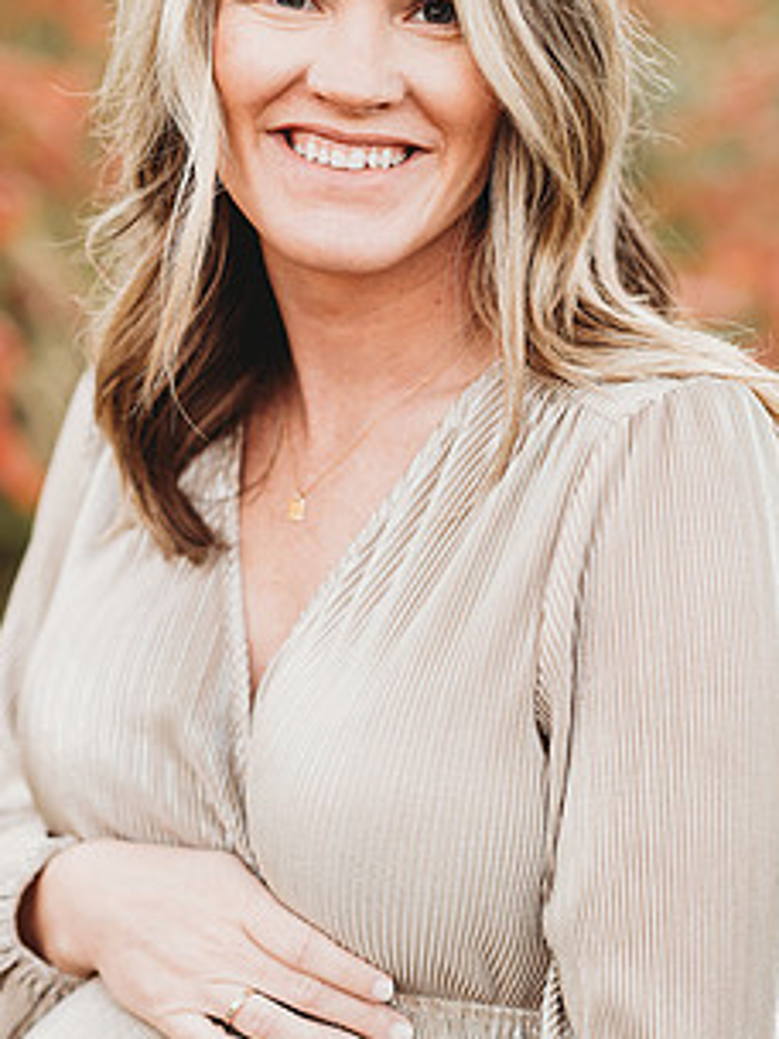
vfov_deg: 16.3
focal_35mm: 121
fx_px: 3631
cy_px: 478
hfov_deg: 12.2
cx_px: 287
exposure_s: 1/320
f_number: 2.2
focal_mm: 85
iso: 200
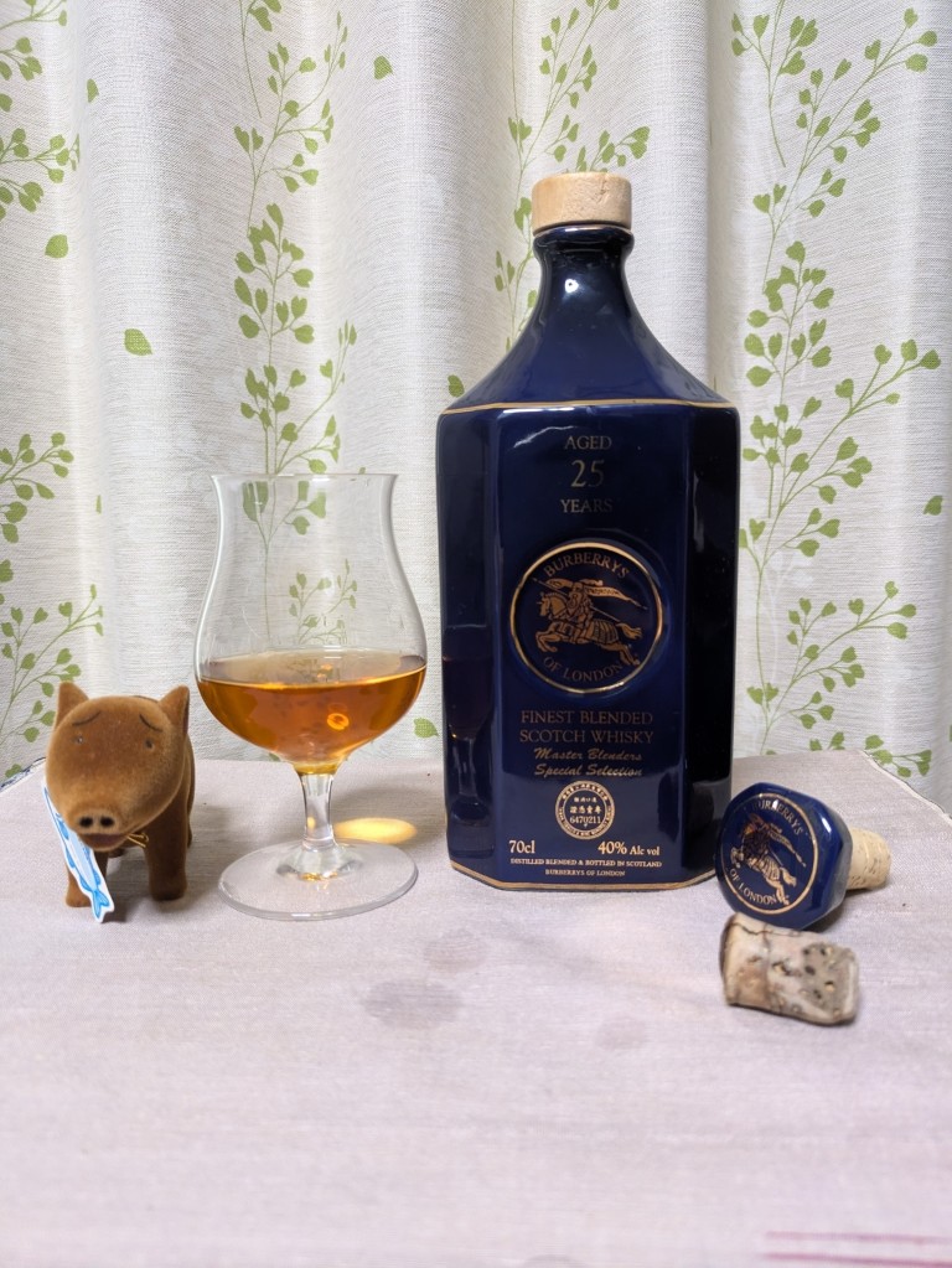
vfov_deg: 69.4
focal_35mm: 25
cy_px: 634
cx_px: 476
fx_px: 916
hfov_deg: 54.9
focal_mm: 5.43
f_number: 1.89
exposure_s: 1/33.3
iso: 495
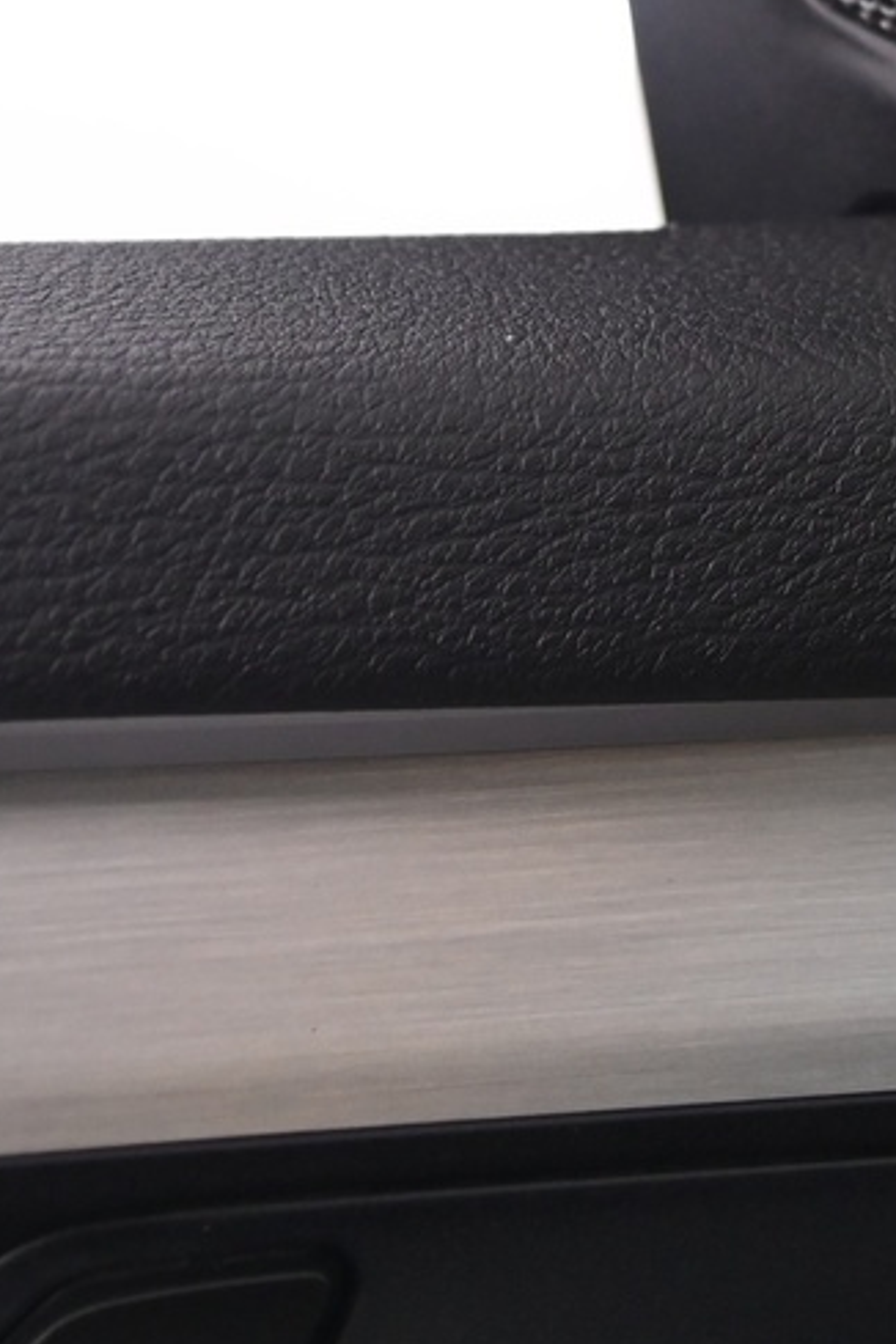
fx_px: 6197
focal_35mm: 166
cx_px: 937
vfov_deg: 12.2
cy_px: -60
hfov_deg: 8.2
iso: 2000
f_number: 4
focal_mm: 50
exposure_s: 1/15
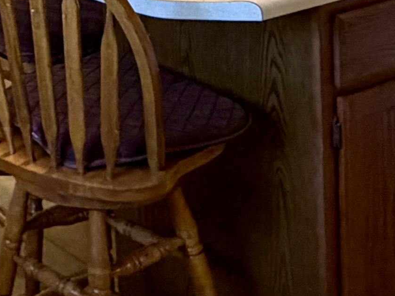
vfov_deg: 14.2
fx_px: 1084
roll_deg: +3.2
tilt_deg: -4.5
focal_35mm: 95
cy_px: -188
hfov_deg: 18.9
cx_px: -138
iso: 200
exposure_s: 1/60
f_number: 2.2
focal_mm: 2.22
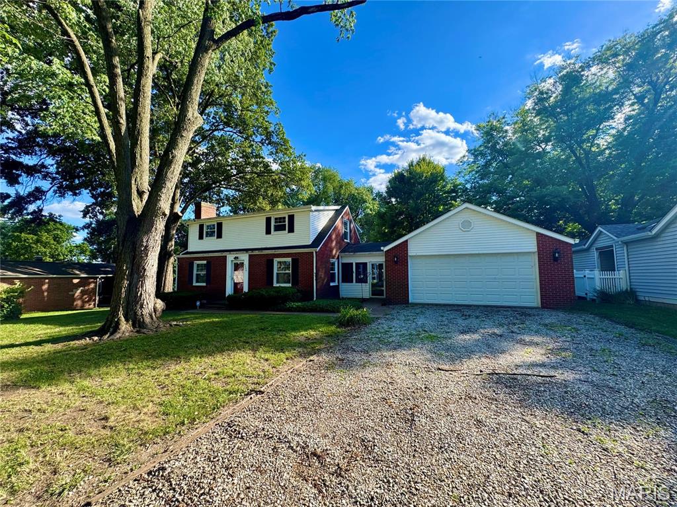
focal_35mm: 14
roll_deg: +0.4
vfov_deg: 85.7
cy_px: 254
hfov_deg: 102.1
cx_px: 338
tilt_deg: +5.7
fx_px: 274
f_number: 2.2
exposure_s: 1/515
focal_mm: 2.22
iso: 40
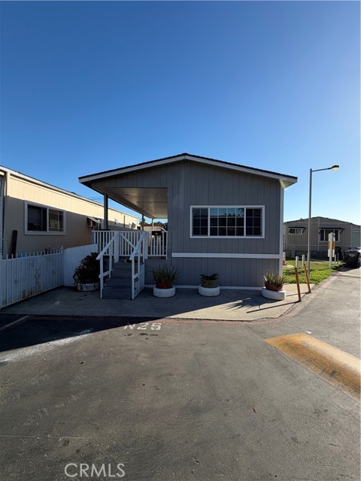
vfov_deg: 102.1
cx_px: 180
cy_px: 240
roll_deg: -0.3
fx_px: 195
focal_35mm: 14
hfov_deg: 85.7
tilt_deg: -0.8
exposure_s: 1/770
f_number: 2.2
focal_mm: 2.22
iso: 32
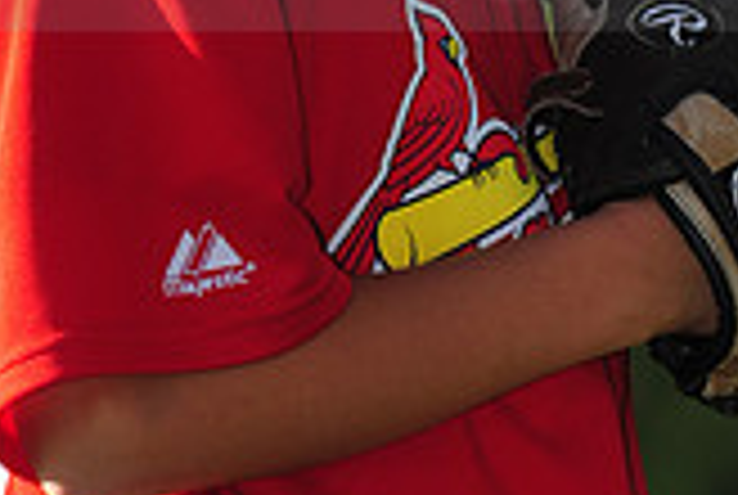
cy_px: -112
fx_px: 12671
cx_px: 392
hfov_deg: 3.3
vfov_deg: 2.2
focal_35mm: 617
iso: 200
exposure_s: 1/640
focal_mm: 175
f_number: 5
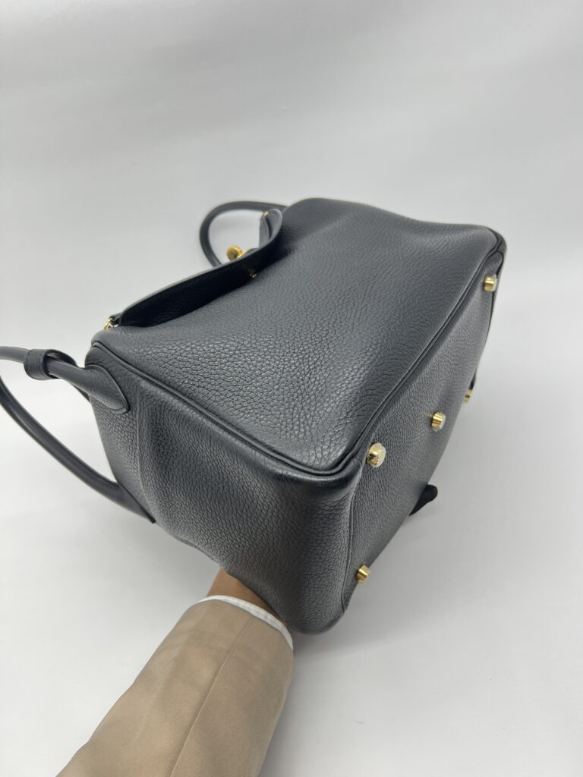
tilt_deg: -38.5
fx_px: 584
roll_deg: +11.4
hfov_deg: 53.1
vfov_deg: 67.3
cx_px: 292
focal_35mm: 26
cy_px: 388
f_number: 1.5
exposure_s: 1/100
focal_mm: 5.7
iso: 50
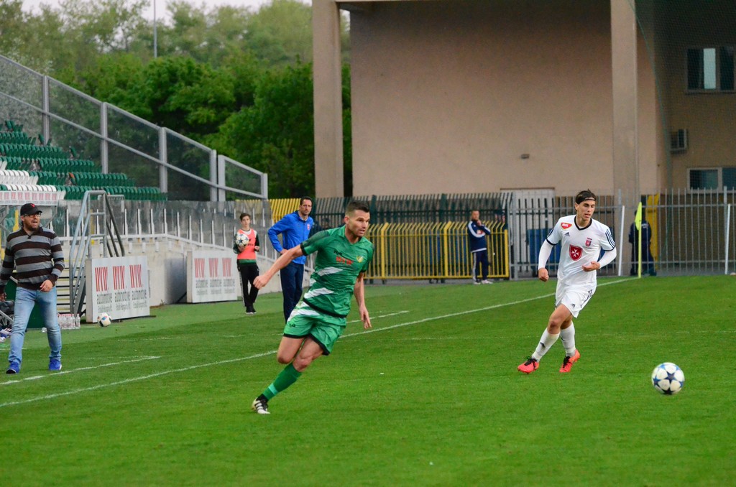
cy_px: 244
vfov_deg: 5.5
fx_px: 5049
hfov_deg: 8.3
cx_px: 368
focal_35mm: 248
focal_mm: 165
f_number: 5
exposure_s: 1/1600
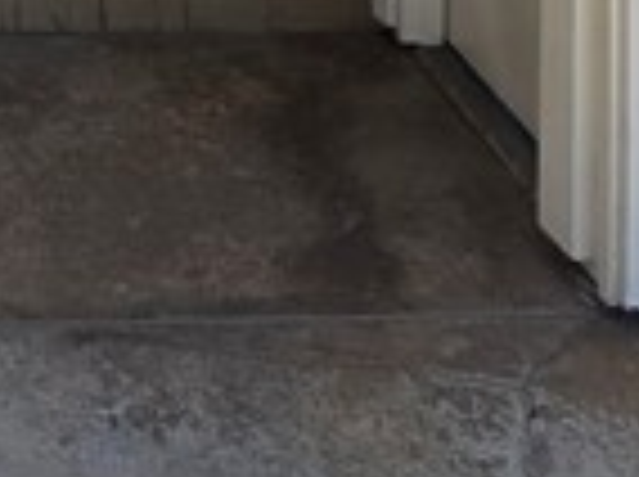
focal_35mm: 94
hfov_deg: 19.8
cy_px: -544
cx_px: -99
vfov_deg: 13.1
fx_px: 1732
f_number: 1.9
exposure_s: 1/2000
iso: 64
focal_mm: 2.2
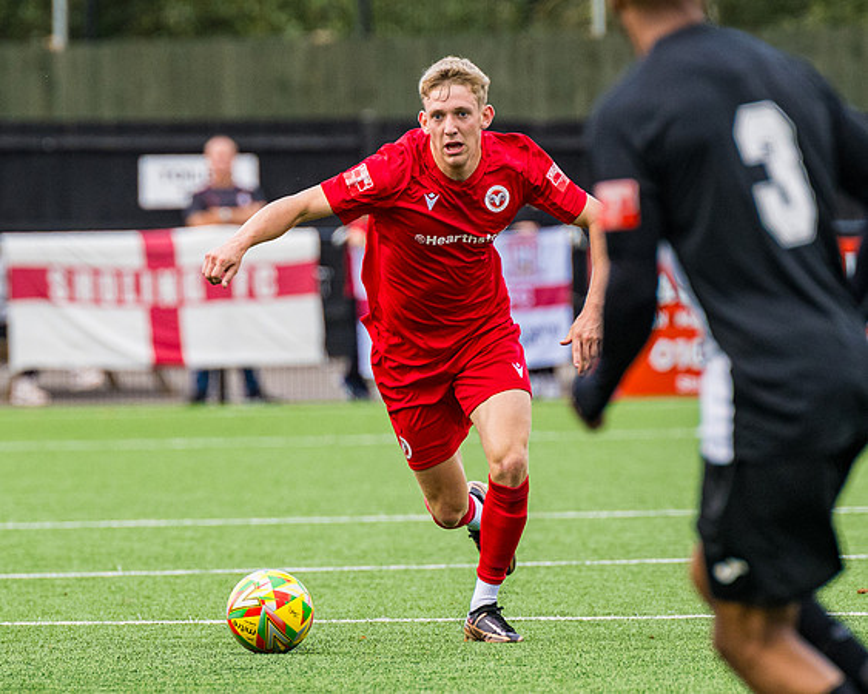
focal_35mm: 668
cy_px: 302
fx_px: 17164
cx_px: 337
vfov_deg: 2.3
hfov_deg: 2.9
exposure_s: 1/1250
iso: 800
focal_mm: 280
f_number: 4.5
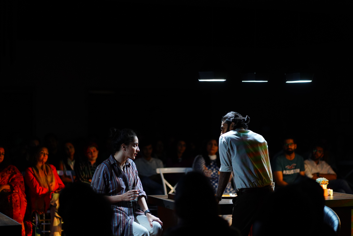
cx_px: 176
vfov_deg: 16.1
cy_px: 118
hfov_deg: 23.9
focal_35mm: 85
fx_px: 834
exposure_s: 1/125
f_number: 1.8
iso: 2000
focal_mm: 85
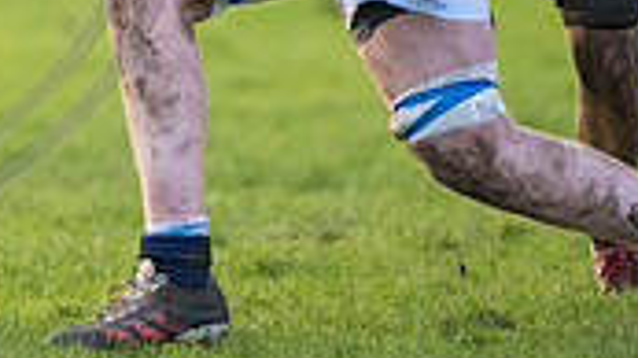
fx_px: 23801
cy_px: -142
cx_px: -195
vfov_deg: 0.9
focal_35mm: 1408
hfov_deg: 1.5
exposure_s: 1/2000
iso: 2000
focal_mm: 400
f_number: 3.5
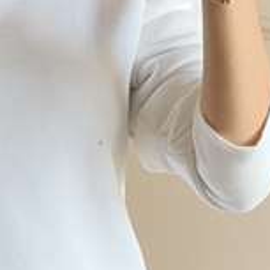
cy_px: 309
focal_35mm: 177
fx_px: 1562
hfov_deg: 9.9
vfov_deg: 9.8
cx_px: 196
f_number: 1.8
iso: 125
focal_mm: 6.93
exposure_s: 1/121
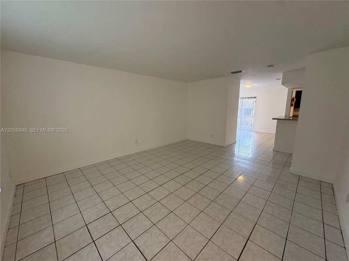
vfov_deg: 85.7
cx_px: 174
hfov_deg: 102.1
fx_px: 141
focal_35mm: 14
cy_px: 130
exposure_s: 1/120
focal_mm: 2.22
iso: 200
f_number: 2.2
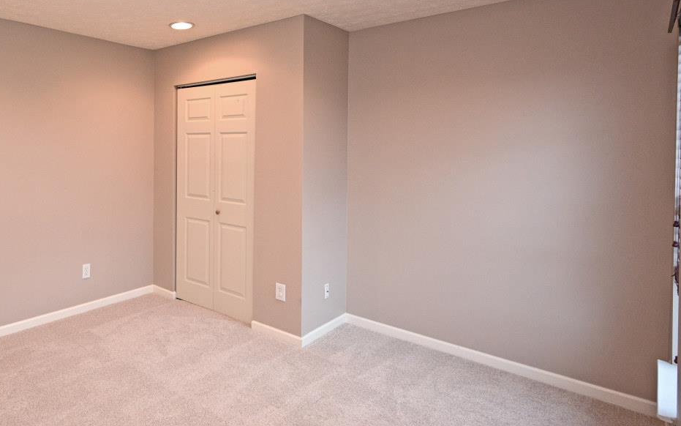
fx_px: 427
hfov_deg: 70.2
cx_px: 145
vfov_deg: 52.2
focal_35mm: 23
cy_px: 149
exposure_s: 1/60
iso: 1250
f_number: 4
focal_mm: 14
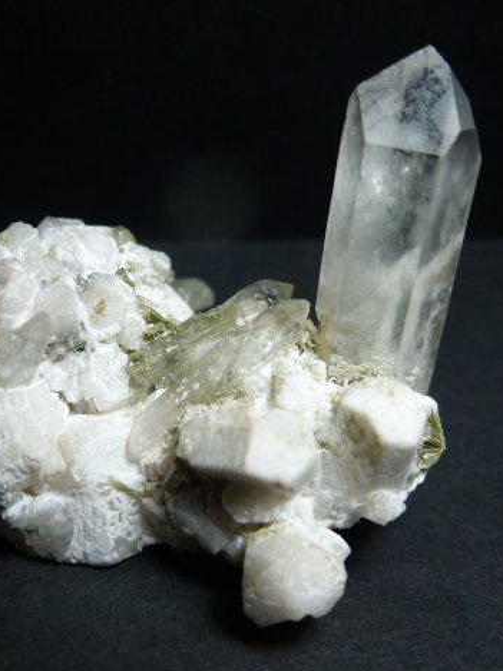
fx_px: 794
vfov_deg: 45.8
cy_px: 343
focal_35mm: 41
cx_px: 222
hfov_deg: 35.1
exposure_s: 1/60
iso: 125
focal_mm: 5.4
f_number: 3.5
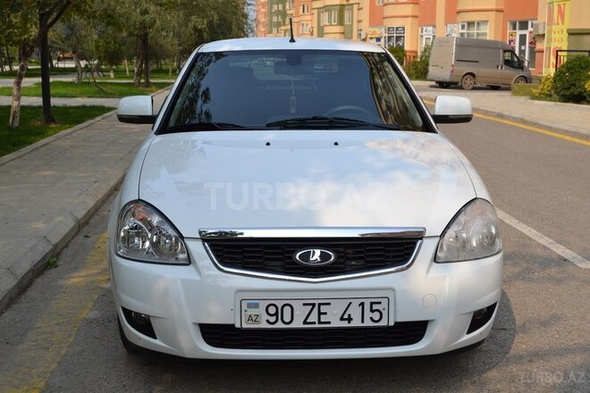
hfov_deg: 42.3
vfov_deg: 28.9
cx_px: 295
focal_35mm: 46
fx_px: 762
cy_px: 196
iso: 100
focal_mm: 31
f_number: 8
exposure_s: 1/250
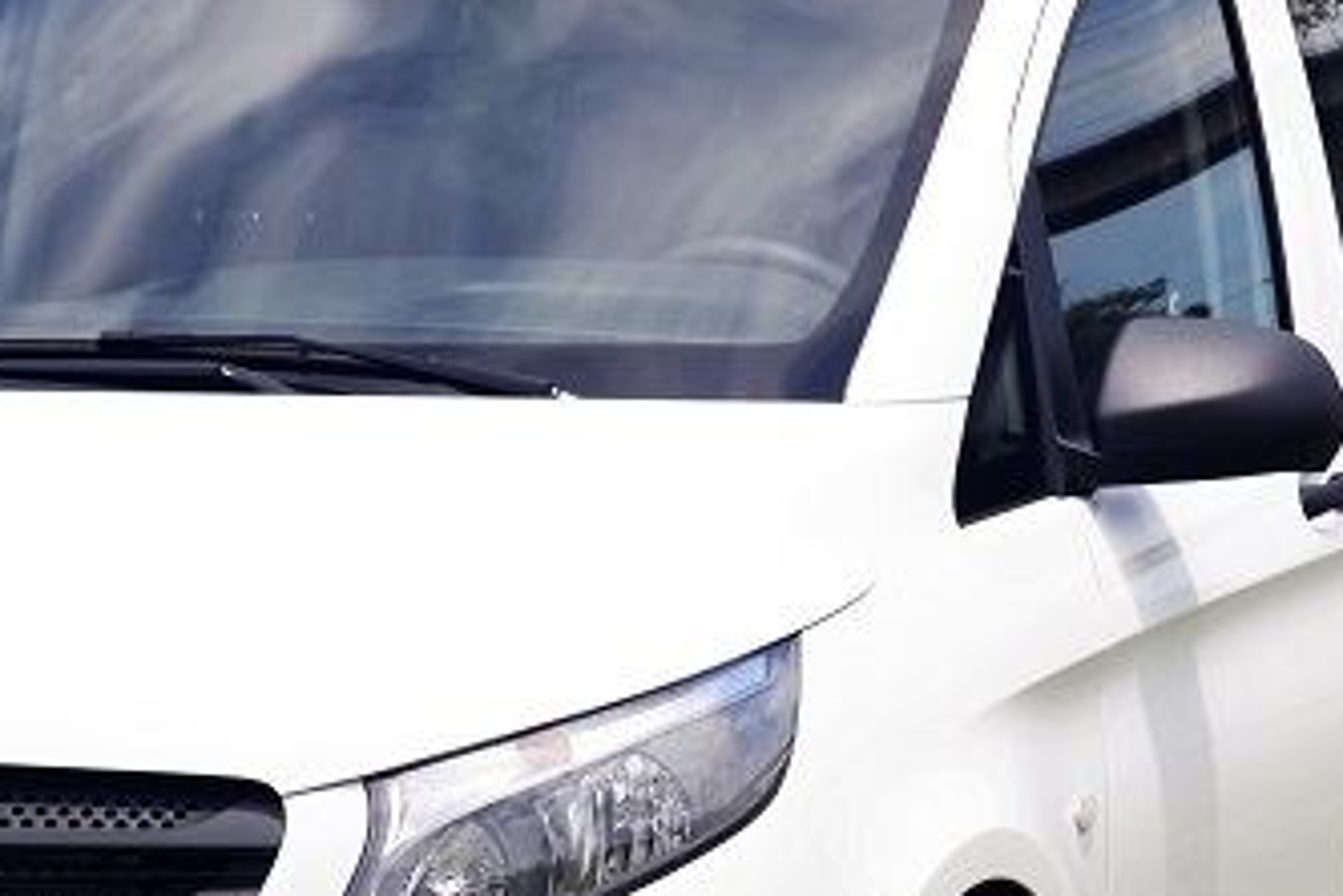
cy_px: 484
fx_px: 8393
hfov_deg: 9.1
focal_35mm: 225
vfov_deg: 6.1
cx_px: 698
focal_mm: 50
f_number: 9
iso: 100
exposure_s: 1/250
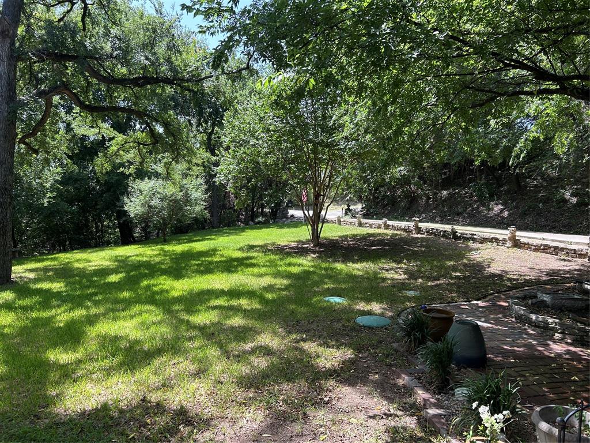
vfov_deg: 53.1
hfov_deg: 67.3
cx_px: 295
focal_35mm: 26
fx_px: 443
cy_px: 222
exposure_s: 1/628
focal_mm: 5.7
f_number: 1.5
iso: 50
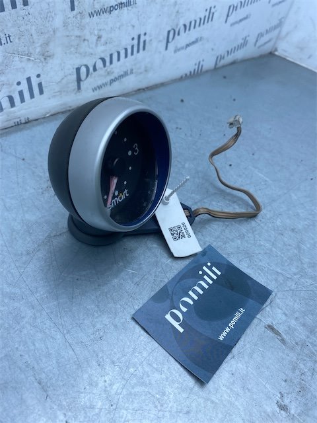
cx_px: 158
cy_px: 212
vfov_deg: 67.3
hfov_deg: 53.1
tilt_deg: -41.4
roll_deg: -18.2
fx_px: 317
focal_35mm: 26
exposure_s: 1/871
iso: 32
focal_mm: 4.25
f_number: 1.8
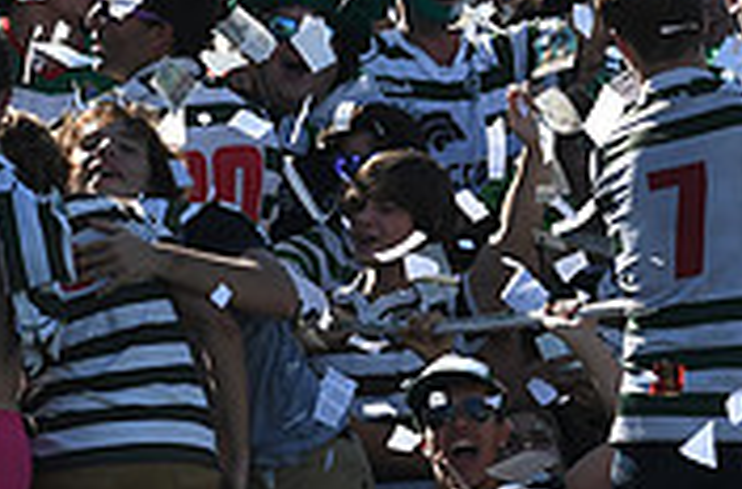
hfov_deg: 1.4
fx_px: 30499
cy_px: -304
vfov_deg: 0.9
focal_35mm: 1485
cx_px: -21
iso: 200
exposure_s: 1/4000
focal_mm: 300
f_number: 2.8
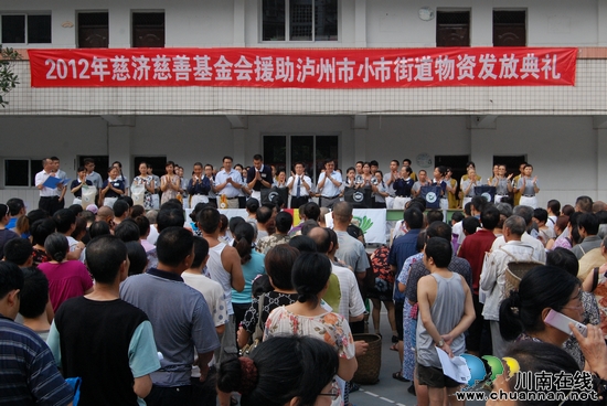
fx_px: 810
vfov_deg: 28.1
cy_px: 203
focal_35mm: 48
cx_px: 304
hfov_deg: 41.1
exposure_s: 1/400
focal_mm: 32
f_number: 10
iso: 800
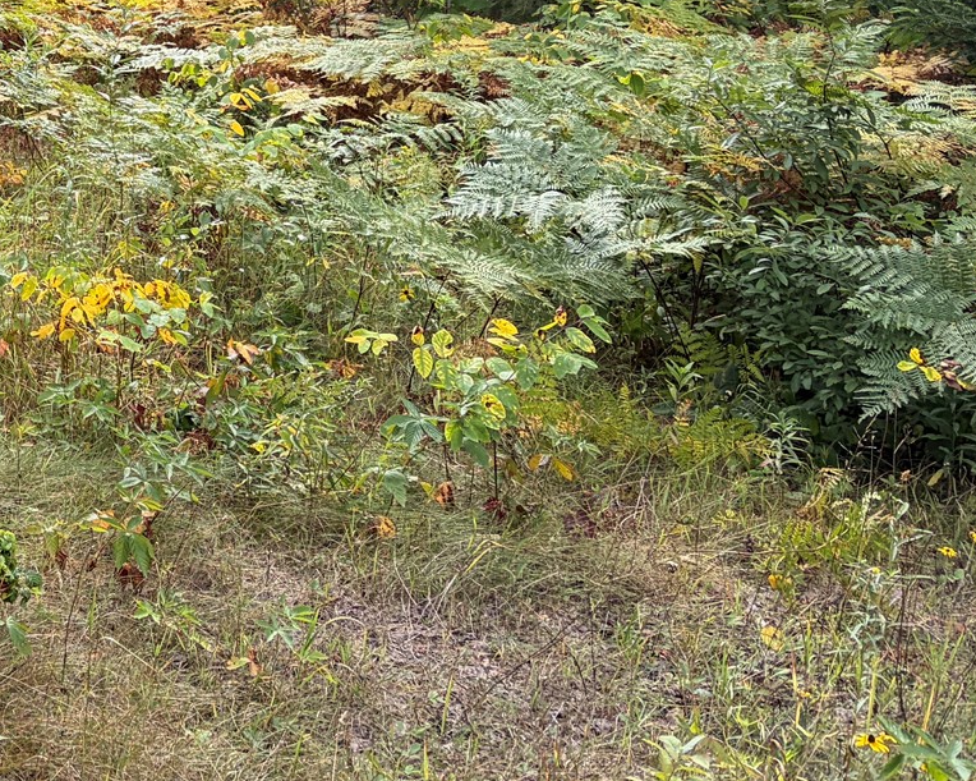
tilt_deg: -1.9
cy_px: -157
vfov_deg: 20.9
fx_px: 1964
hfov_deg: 24.5
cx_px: -275
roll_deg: +0.1
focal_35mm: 68
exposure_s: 1/511
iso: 64
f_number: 1.6
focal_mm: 5.96
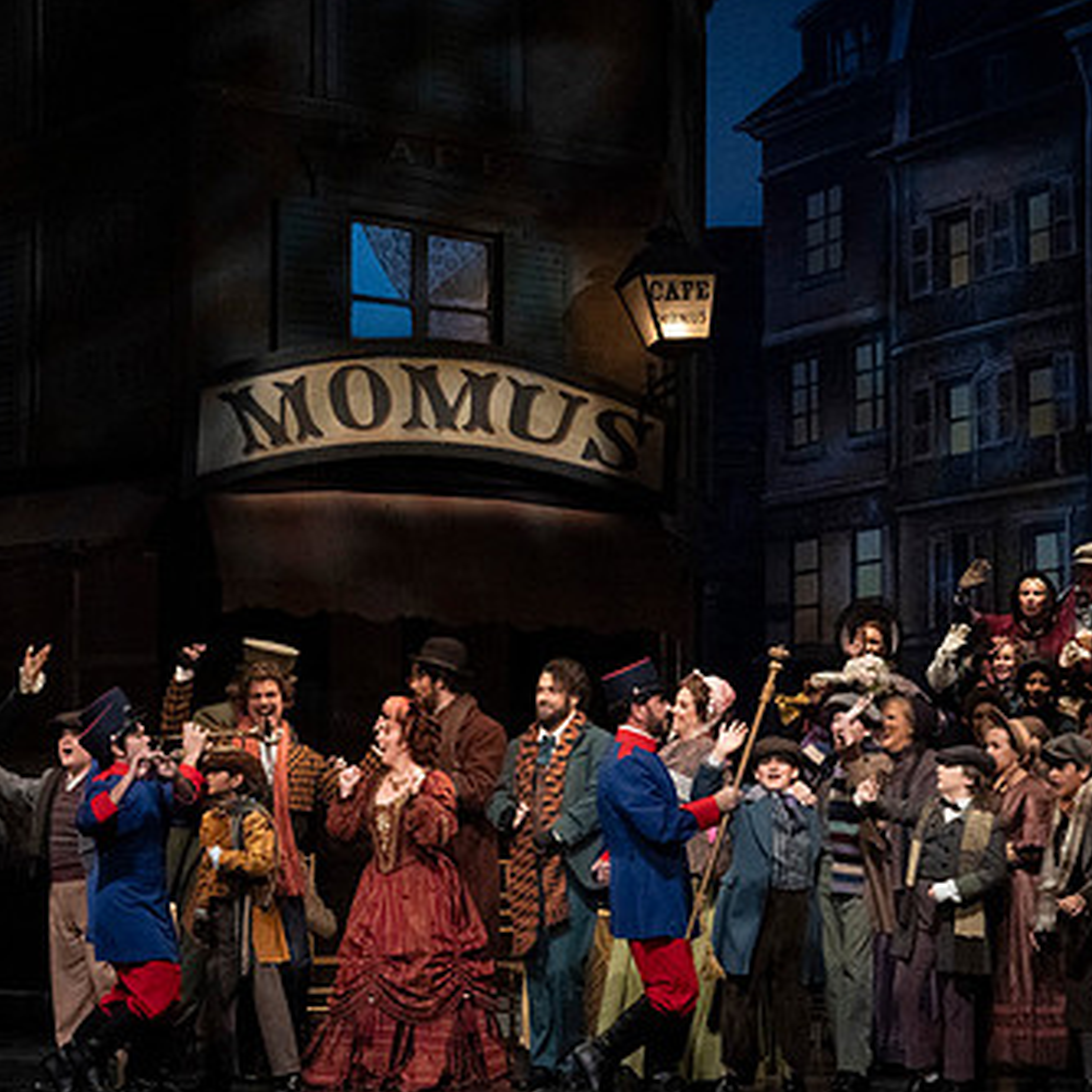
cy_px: 535
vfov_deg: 12.0
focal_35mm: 146
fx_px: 5211
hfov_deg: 11.9
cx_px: 281
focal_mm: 99
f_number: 13
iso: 16000
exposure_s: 1/400
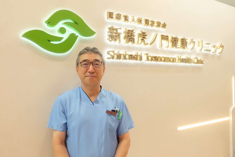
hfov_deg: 63.7
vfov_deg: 45.0
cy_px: 78
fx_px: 189
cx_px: 118
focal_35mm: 29
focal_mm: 19.2
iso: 400
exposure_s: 1/42
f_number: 4.5
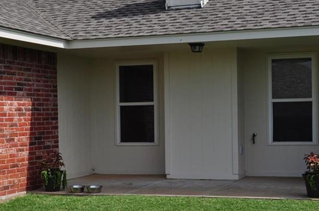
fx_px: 619
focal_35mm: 70
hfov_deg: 28.8
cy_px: 142
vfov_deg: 19.3
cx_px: 192
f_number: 10
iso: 200
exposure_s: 1/400
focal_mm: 28
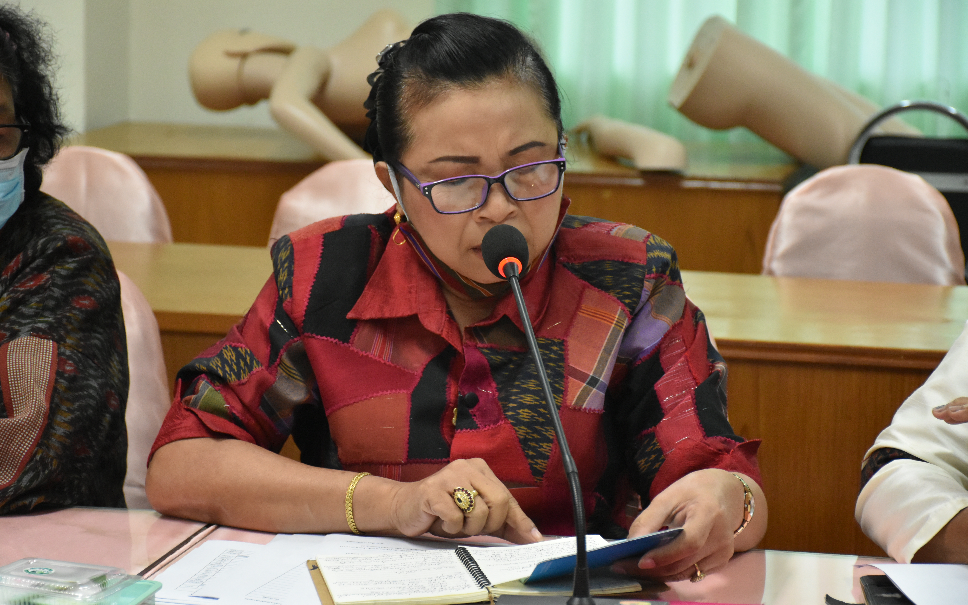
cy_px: 310
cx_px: 483
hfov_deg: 18.0
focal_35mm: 116
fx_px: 3047
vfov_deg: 11.3
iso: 3200
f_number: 5
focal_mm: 75
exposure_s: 1/200
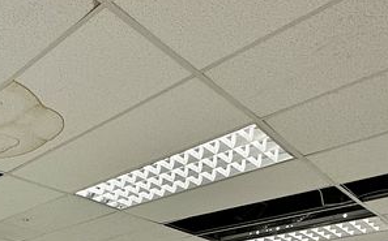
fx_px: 423
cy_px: 333
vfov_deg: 26.0
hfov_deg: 40.1
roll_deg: -0.4
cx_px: -38
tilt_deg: +2.9
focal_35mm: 40
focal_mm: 2.22
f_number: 2.2
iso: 160
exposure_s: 1/100
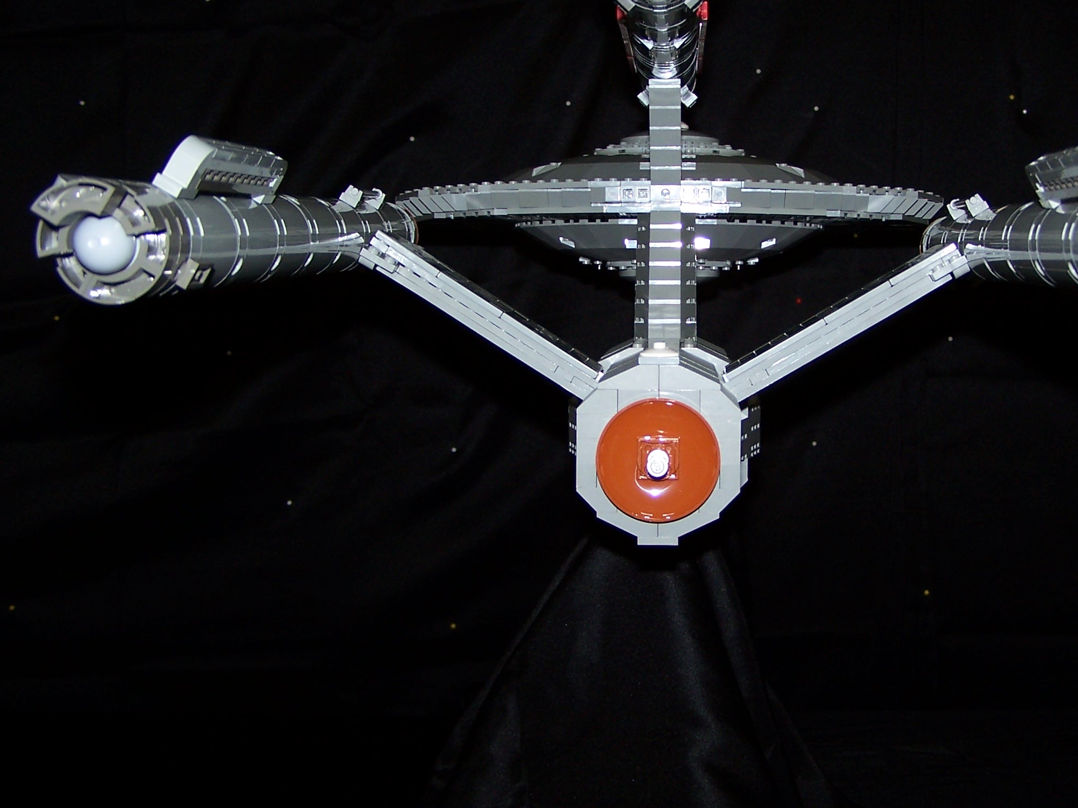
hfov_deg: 38.6
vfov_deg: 29.6
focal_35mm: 49
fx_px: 1526
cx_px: 681
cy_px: 333
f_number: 2.8
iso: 80
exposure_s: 1/60
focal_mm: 6.3
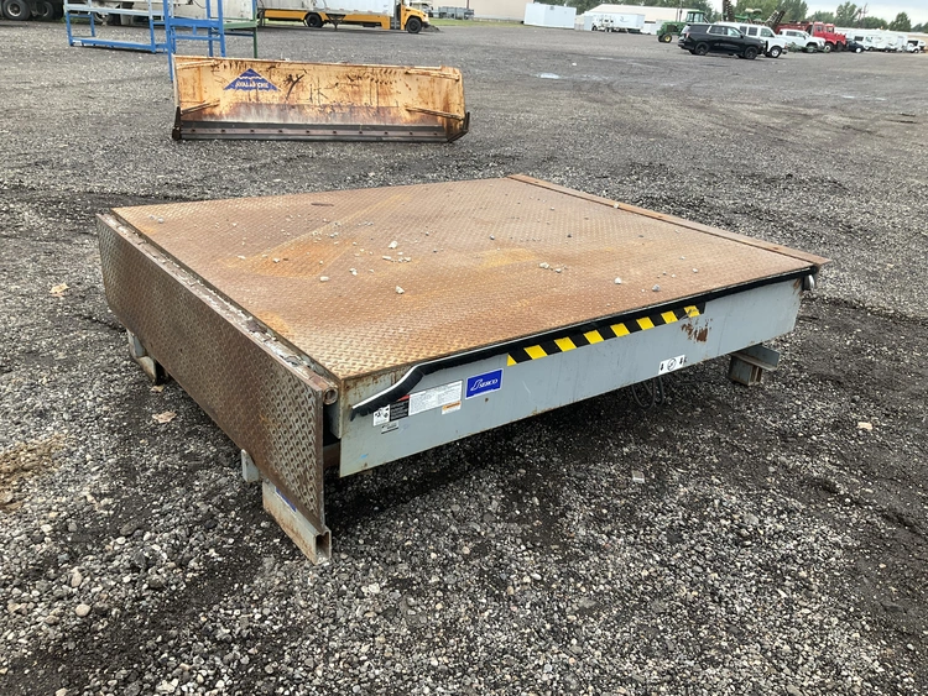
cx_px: 464
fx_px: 778
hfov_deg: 61.6
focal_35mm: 29
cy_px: 348
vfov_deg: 48.3
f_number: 1.8
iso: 25
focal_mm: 3
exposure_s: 1/397
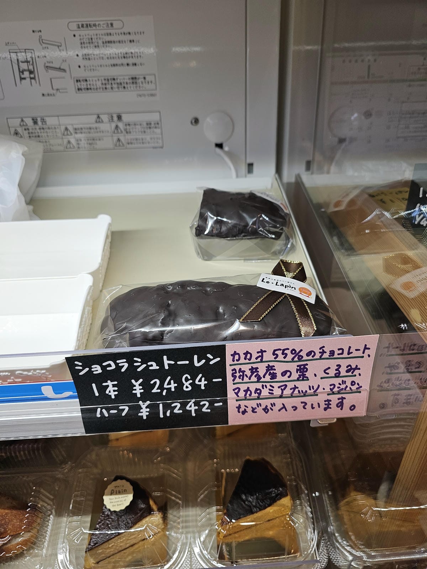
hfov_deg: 58.9
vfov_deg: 73.9
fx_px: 378
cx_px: 214
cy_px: 284
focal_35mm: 23
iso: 64
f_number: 1.7
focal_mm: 6.3
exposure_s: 1/180
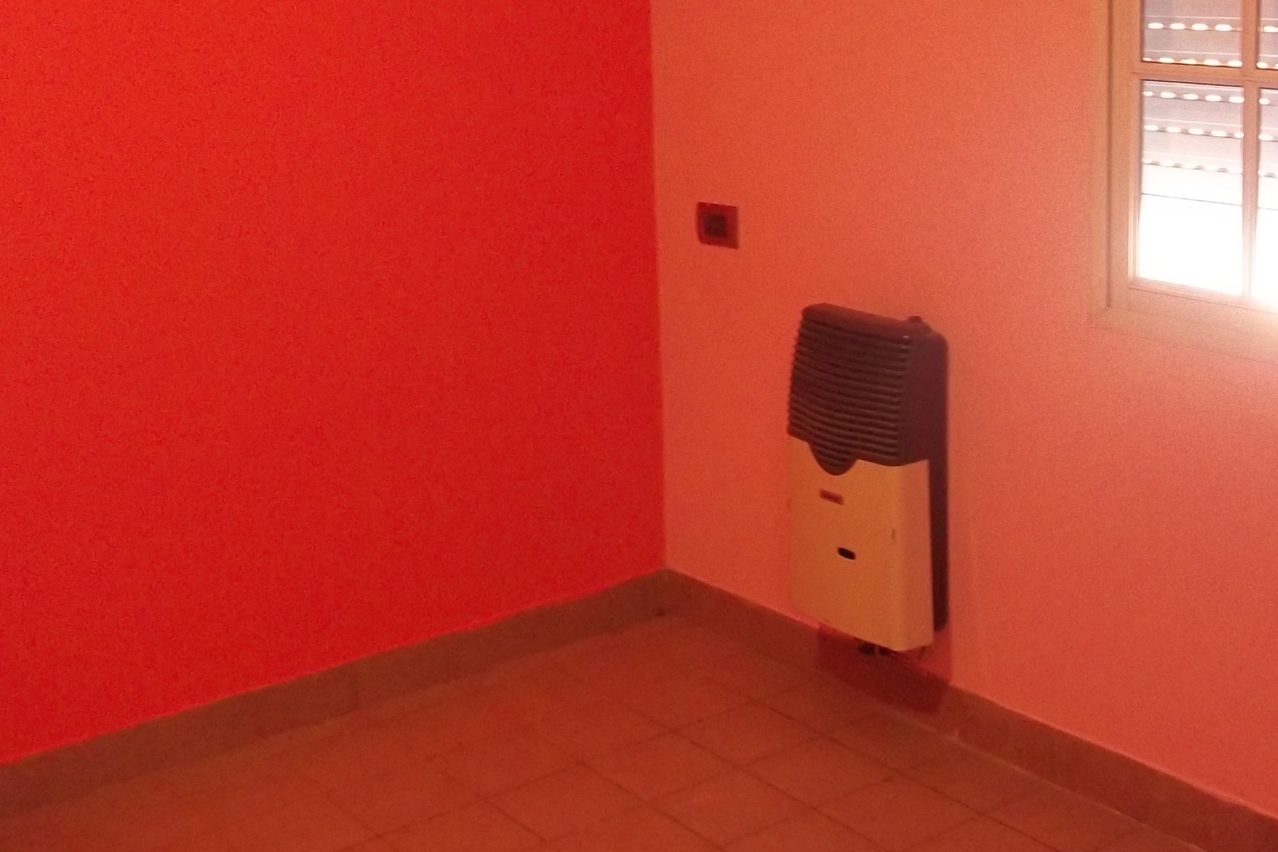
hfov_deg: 39.5
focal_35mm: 50
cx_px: 711
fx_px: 1775
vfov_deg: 26.4
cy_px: 157
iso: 264
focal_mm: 5.7
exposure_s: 1/8
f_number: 2.9
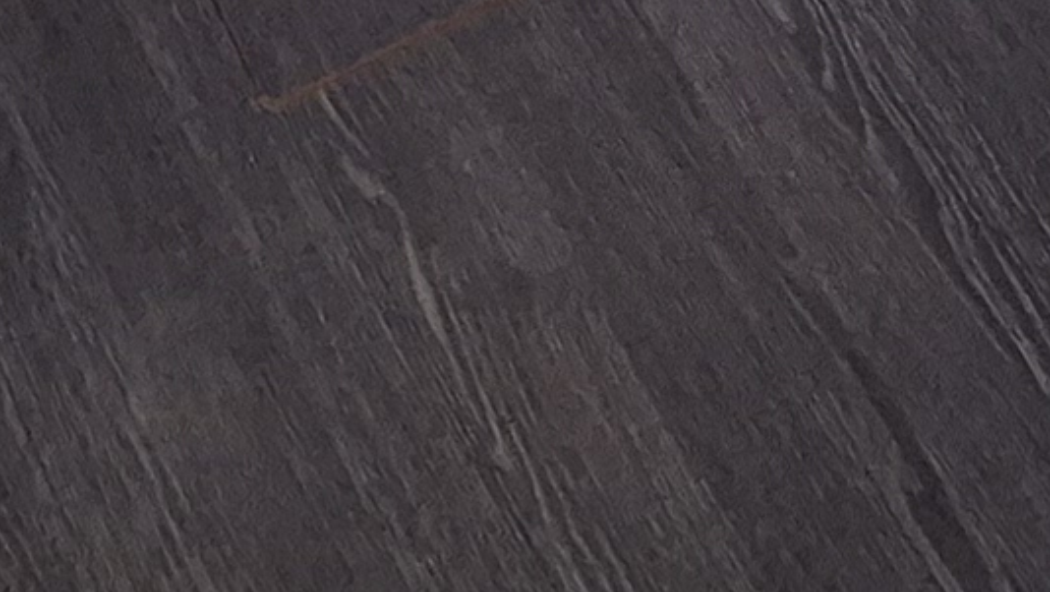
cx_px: 71
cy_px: -2291
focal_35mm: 106
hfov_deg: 19.7
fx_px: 2953
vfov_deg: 6.5
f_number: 2.2
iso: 50
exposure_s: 1/100
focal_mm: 2.2
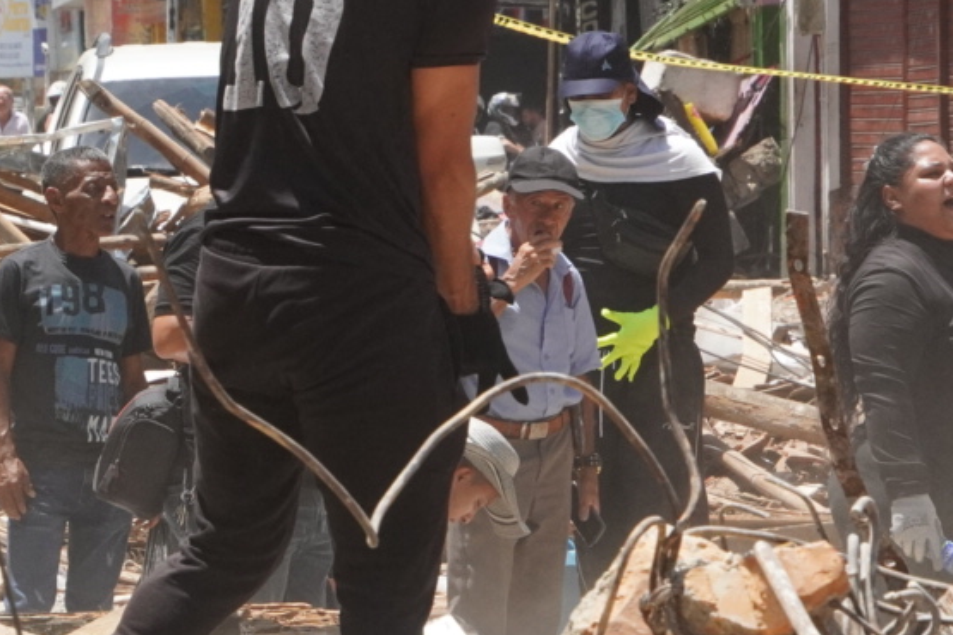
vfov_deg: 3.7
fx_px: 9953
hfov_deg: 5.5
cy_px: 331
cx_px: -270
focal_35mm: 376
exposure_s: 1/1000
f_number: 11
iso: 1000
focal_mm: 86
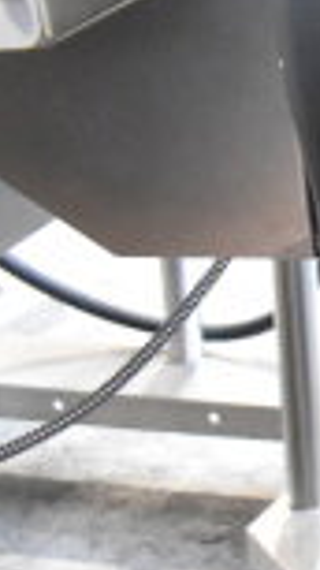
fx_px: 1706
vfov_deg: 19.0
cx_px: 1127
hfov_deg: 8.1
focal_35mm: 113
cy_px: 274
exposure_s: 1/125
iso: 6400
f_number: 6.3
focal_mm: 18
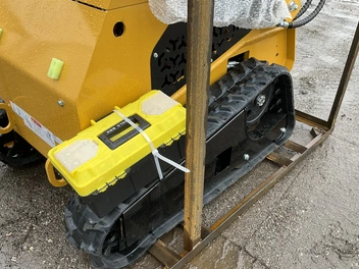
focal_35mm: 33
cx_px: 196
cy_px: 150
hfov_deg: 55.3
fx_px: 342
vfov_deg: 42.9
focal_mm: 3
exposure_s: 1/122
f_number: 1.8
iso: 25
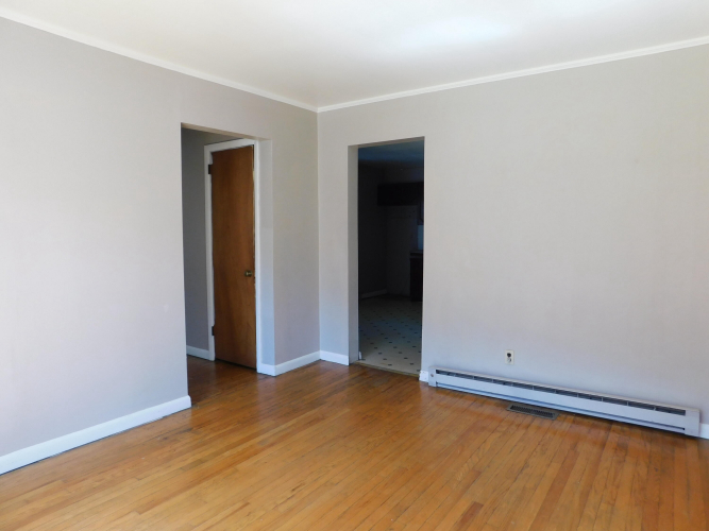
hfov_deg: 73.9
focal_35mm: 23
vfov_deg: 58.9
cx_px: 354
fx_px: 471
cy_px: 266
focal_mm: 4
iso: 125
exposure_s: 1/50
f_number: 3
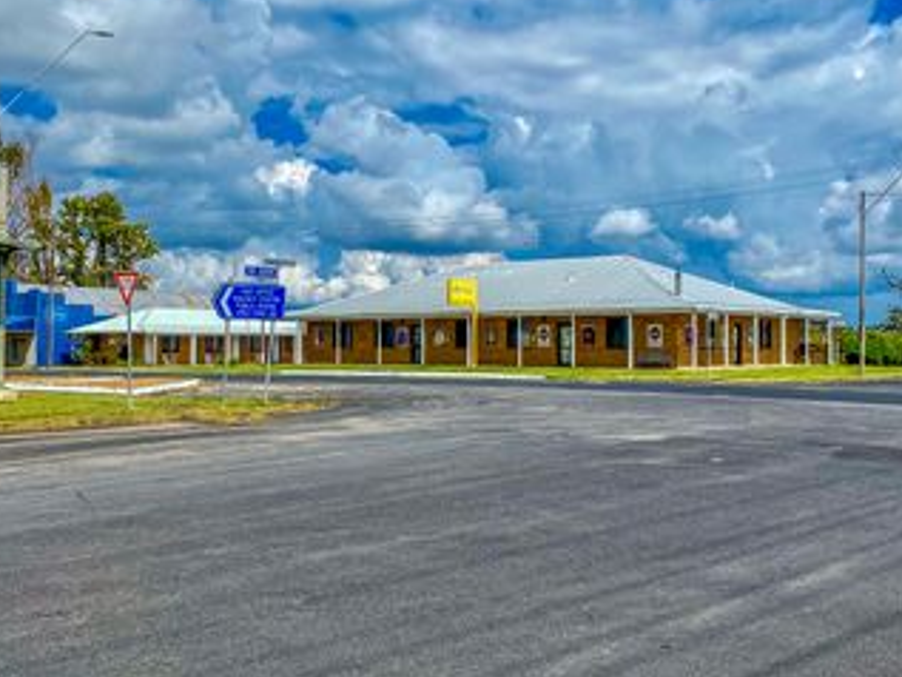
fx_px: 1095
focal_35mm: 42
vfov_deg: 34.4
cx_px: 501
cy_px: 319
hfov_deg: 44.7
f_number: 1.8
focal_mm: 4.25
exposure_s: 1/6000
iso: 32
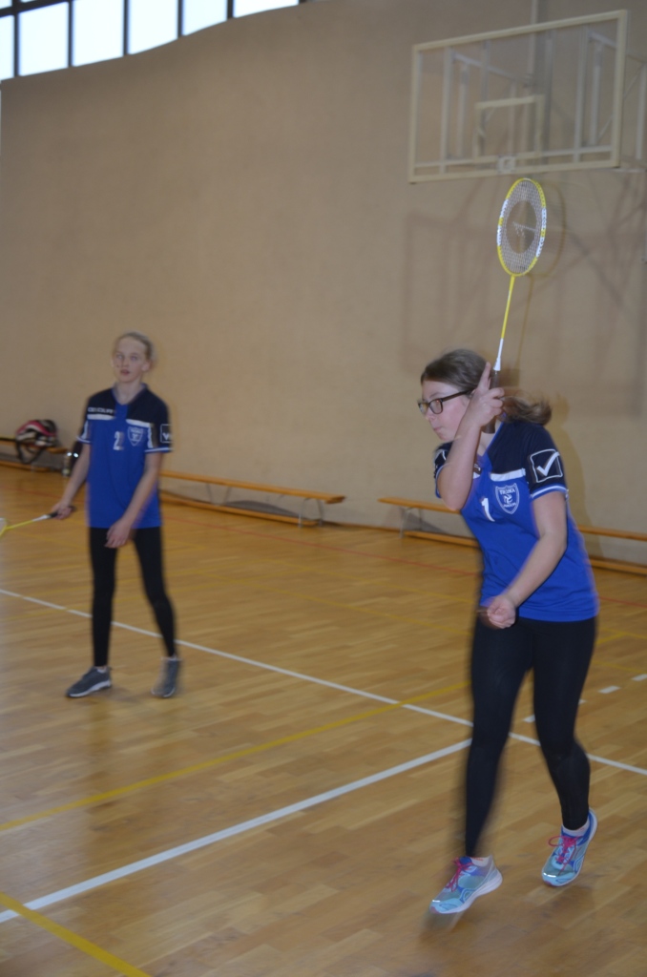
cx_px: 324
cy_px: 488
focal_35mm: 45
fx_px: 1219
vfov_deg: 43.7
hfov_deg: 29.7
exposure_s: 1/30
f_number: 4.2
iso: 320
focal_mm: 30
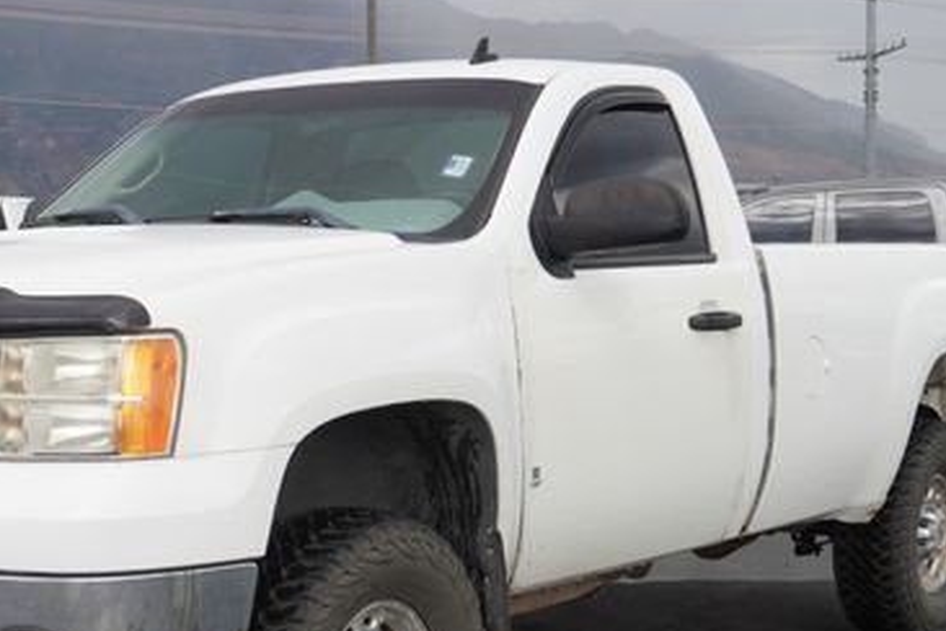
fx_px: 1862
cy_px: 478
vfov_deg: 19.1
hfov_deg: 28.2
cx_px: 287
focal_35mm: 71
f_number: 6.3
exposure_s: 1/100
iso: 100
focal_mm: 27
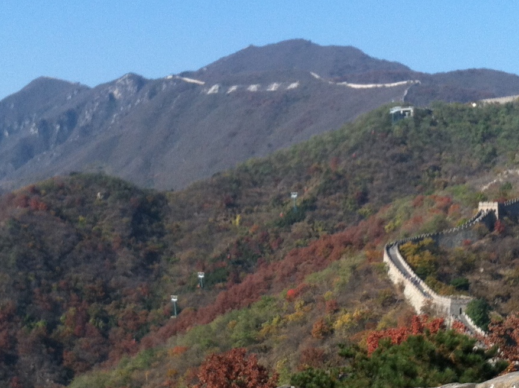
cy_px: 312
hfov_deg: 23.8
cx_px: 307
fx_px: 1228
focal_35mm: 82
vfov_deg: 17.8
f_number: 2.8
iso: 80
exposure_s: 1/1000
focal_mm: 3.85
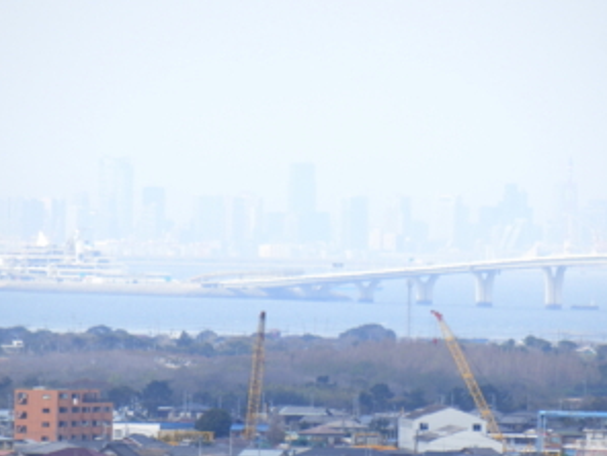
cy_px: 240
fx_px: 14239
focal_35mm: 812
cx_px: 326
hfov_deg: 2.4
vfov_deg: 1.8
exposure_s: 1/250
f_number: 6.9
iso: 80
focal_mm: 108
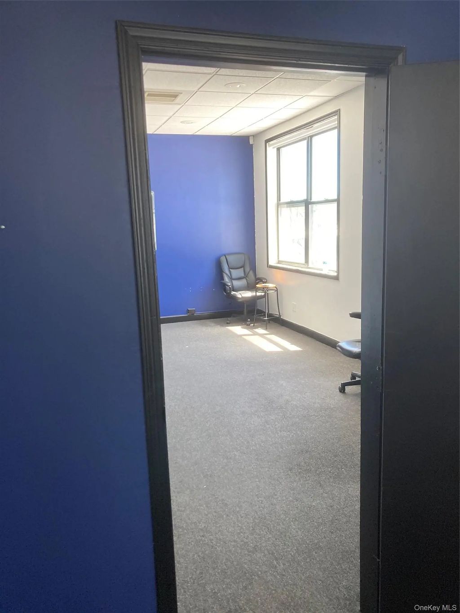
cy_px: 306
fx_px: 496
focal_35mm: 28
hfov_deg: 49.8
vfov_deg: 63.4
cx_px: 230
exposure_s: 1/121
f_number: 1.8
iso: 80
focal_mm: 3.99
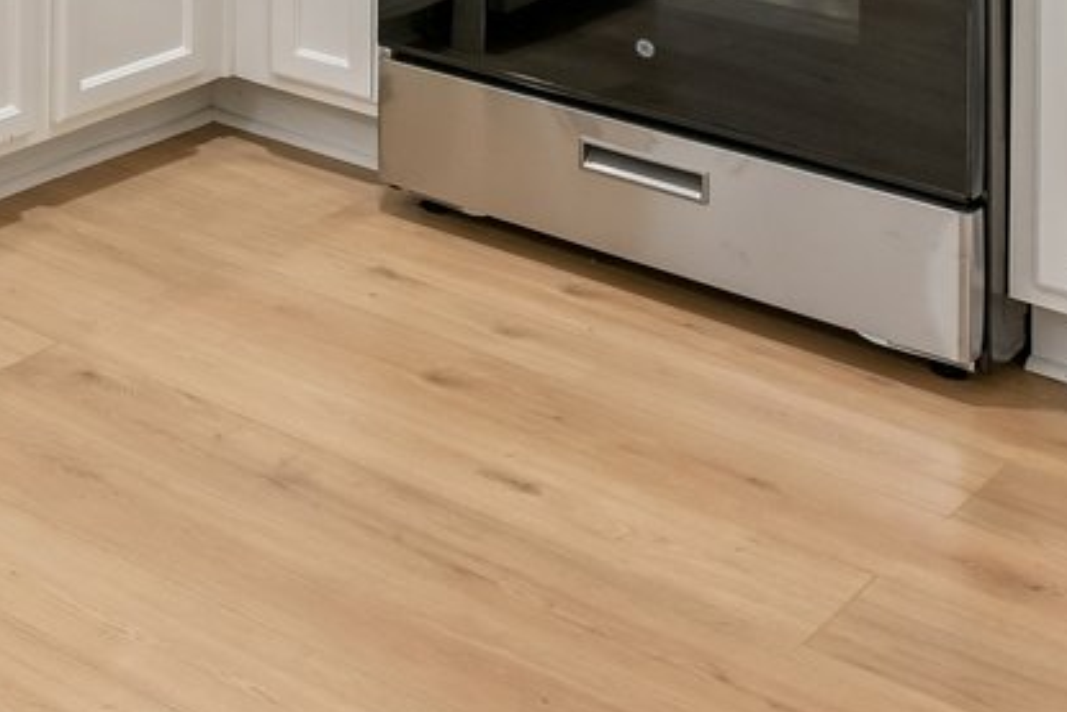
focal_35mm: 76
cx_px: -602
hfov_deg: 21.5
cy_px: -688
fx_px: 2267
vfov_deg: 14.8
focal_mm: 15.5
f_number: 6.7
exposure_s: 1/15
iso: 400
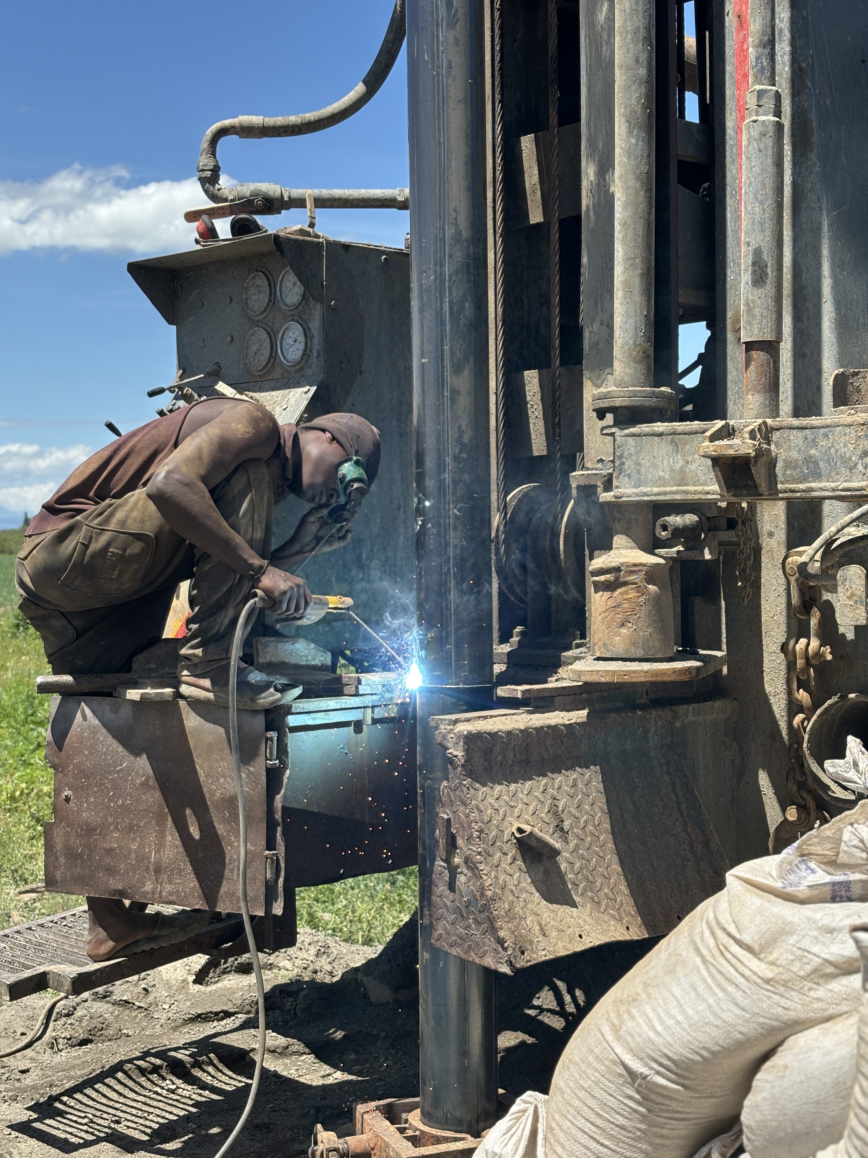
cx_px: 434
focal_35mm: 52
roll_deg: +0.2
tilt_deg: -1.6
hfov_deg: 28.0
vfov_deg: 36.8
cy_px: 579
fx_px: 1739
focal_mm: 5.96
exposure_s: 1/1205
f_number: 1.6
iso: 32
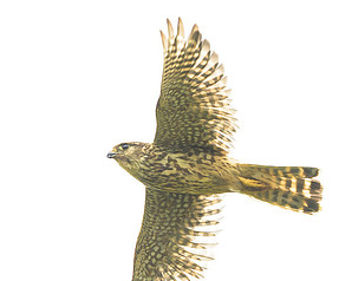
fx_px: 12452
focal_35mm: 1196
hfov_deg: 1.6
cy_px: 116
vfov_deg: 1.3
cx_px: 416
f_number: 4
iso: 2000
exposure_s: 1/4000
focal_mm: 500
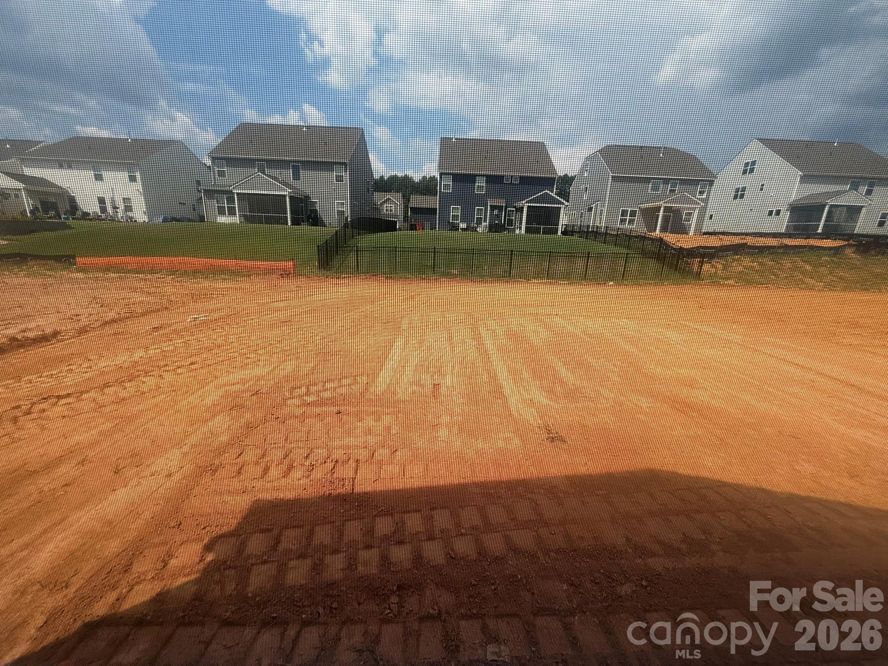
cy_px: 333
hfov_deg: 102.1
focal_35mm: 14
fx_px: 359
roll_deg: -1.7
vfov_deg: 85.7
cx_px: 444
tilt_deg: -16.4
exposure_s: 1/1848
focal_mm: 2.22
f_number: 2.2
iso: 50
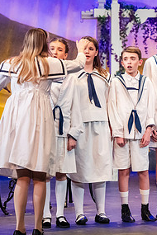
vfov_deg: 9.0
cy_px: 104
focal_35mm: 228
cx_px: 194
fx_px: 1491
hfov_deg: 6.0
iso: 4000
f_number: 3.5
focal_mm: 112
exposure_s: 1/250
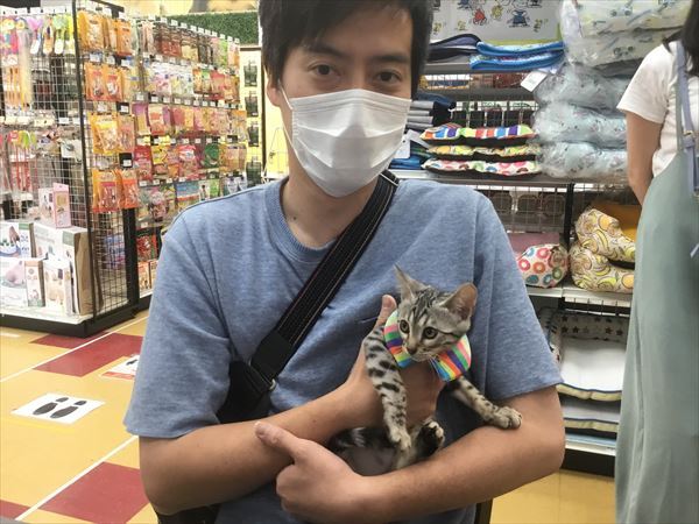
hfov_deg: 58.4
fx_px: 626
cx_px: 350
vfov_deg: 45.4
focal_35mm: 31
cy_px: 262
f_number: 2.4
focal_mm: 3.3
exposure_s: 1/30
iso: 64
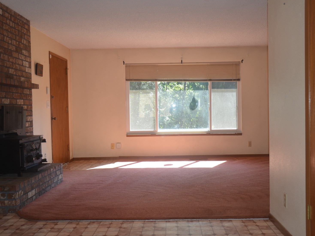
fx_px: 364
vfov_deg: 35.9
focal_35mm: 40
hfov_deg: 46.8
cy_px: 118
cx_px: 165
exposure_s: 1/125
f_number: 3.8
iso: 280
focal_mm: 24
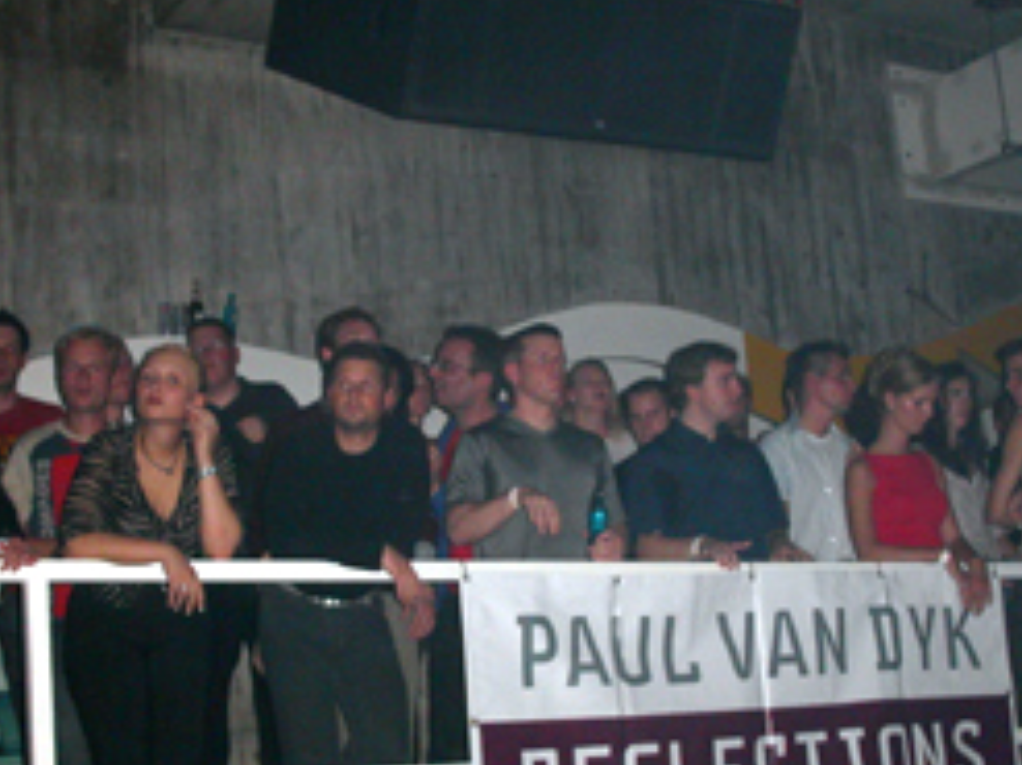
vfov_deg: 23.6
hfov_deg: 31.2
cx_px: 474
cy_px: 459
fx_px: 1830
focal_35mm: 62
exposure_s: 1/30
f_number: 2.8
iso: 200
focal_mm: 7.8
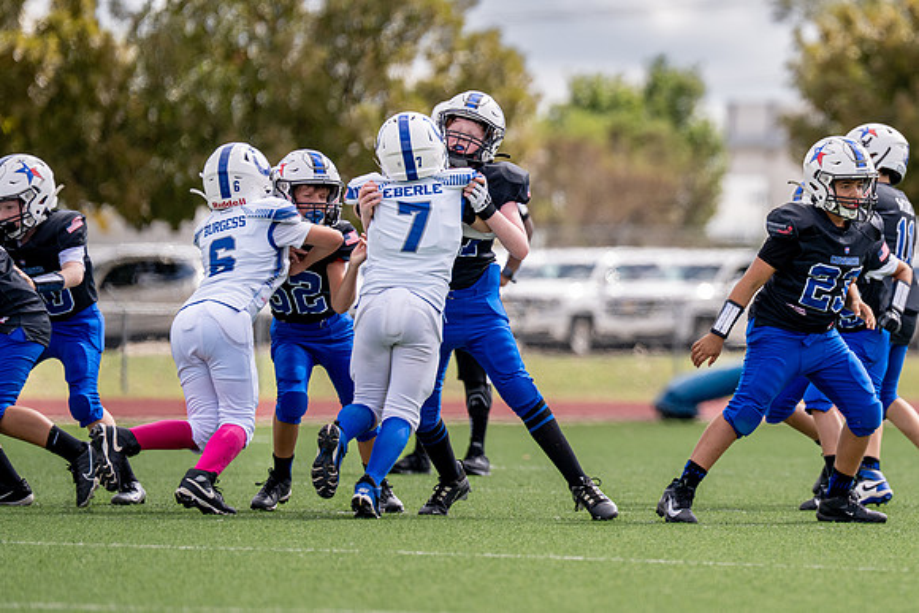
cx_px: 790
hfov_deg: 5.9
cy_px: 269
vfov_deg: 3.9
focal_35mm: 348
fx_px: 8895
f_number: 2.8
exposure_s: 1/3200
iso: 250
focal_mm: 200
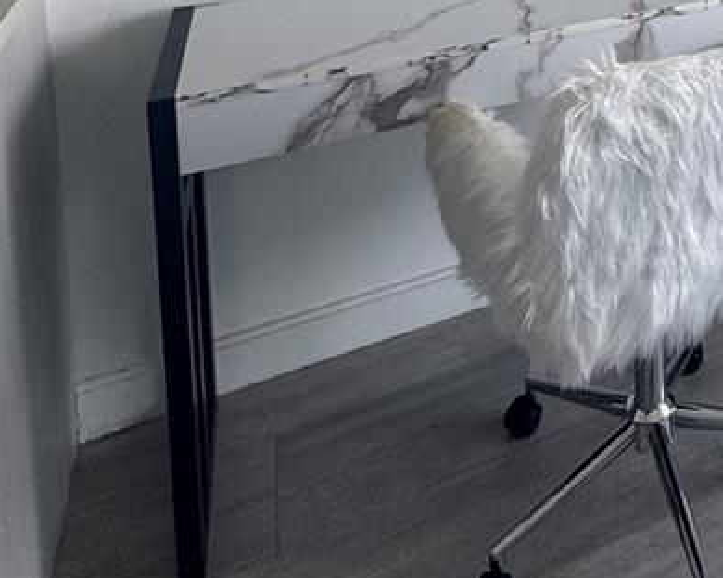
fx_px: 899
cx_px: 801
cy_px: -224
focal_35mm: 42
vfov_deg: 27.8
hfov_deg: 36.8
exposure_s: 1/99
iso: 50
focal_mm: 2.22
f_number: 2.2
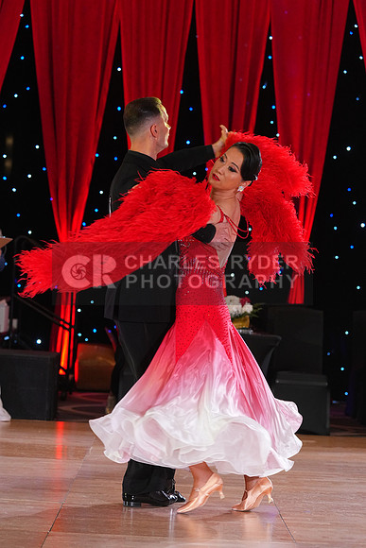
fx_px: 1646
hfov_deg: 12.7
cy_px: 274
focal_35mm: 108
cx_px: 183
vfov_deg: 18.9
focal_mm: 108
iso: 2500
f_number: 4
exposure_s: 1/250
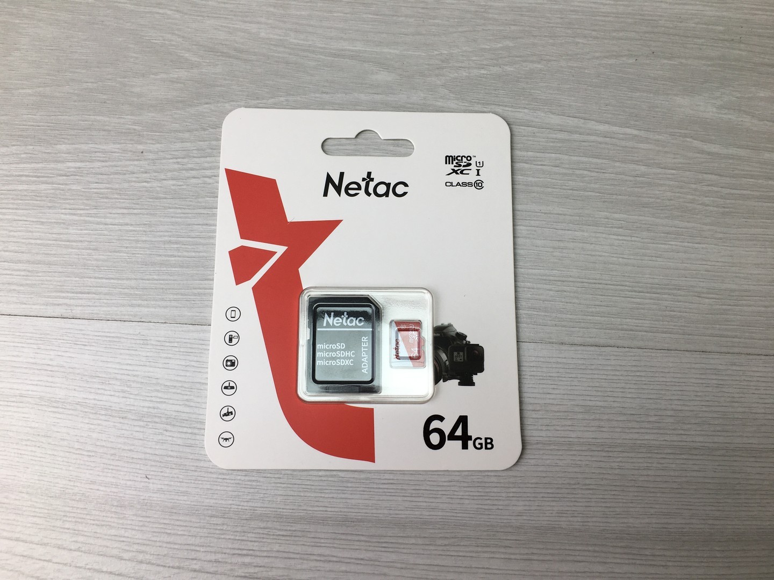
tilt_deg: -79.1
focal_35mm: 29
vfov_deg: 48.2
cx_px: 387
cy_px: 290
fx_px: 648
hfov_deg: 61.7
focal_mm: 4.15
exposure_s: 1/112
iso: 25
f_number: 2.2
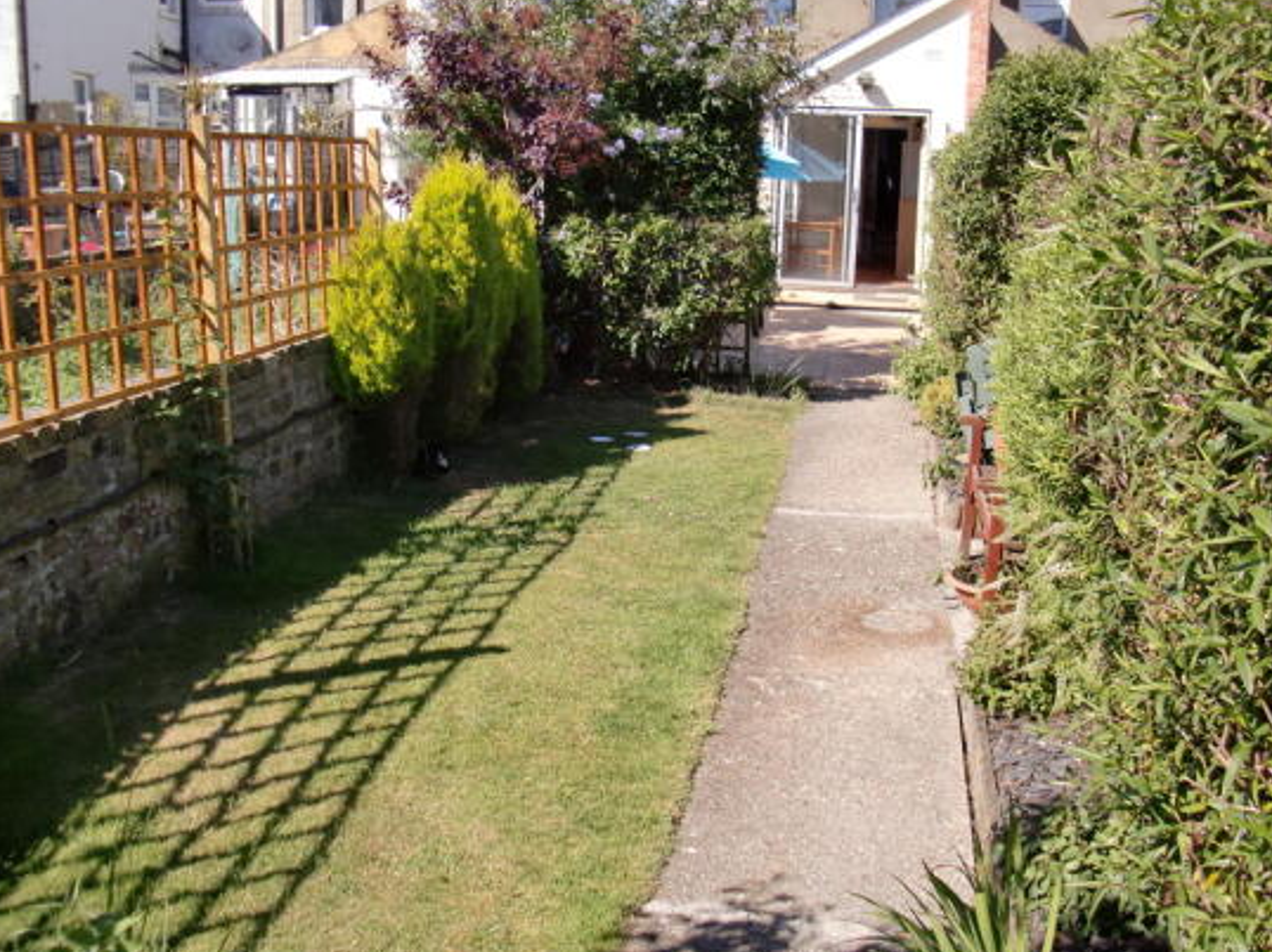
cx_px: 642
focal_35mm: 39
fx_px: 1432
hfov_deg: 47.9
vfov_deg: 36.8
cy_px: 445
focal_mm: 6.3
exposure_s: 1/640
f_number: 2.8
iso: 64
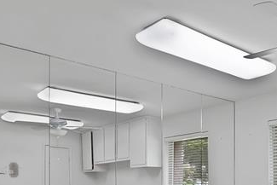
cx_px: 269
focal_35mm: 41
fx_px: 316
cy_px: 182
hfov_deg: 41.9
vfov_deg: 30.5
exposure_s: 1/15
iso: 640
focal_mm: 13
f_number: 9
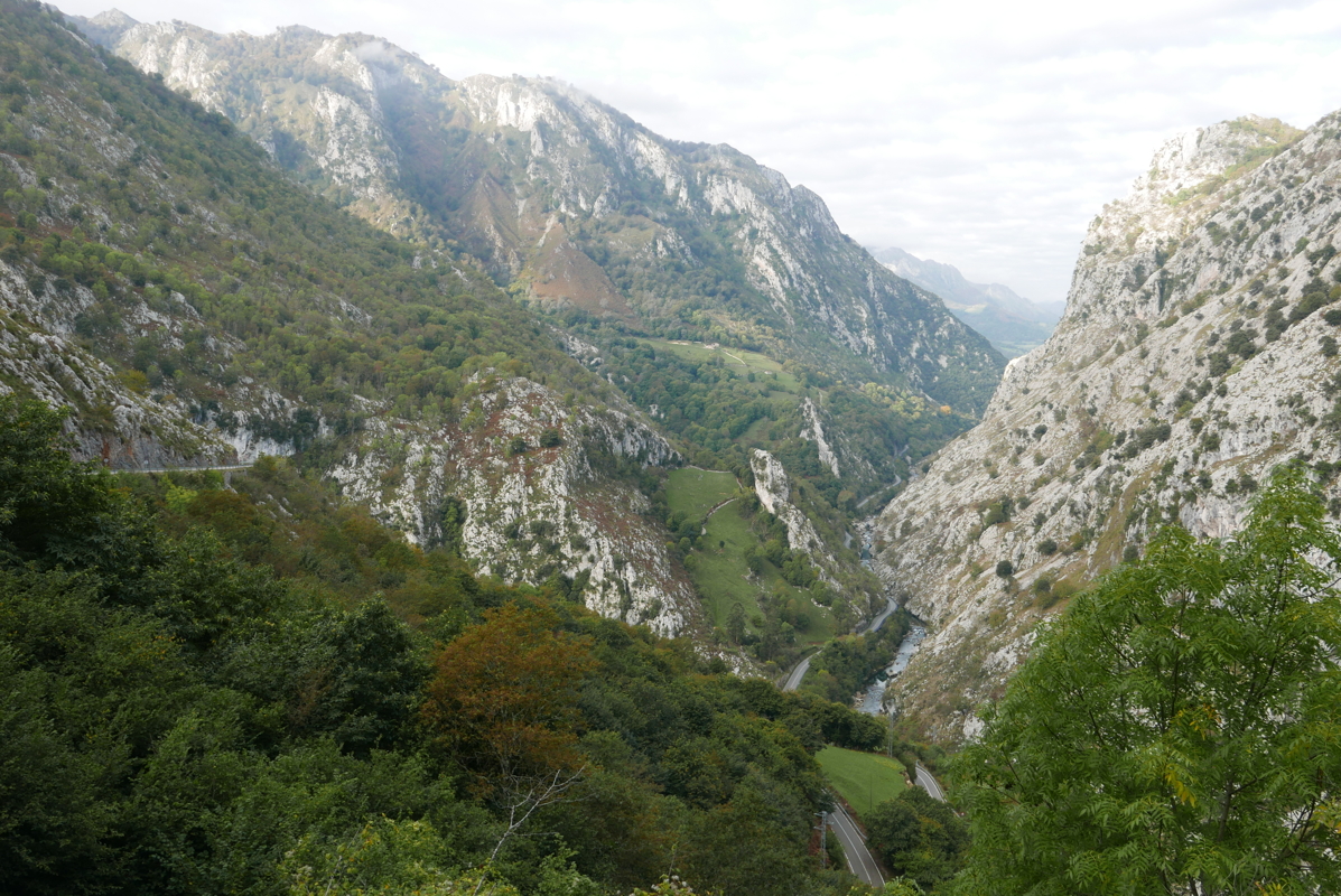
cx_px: 670
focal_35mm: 32
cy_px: 448
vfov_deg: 41.2
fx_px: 1193
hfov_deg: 58.7
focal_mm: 14.4
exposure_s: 1/160
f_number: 5.6
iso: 200
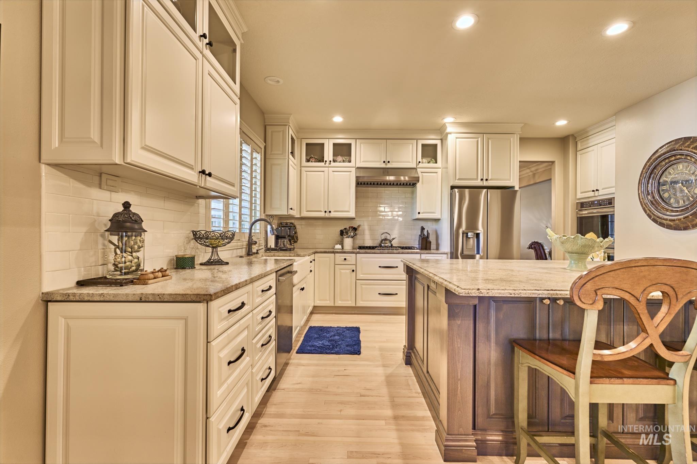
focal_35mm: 16
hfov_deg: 96.7
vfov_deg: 73.7
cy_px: 232
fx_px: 310
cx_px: 348
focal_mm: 16
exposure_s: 1/8
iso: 125
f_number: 8
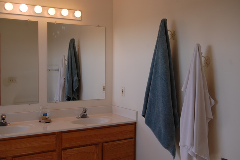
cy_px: 80
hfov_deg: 49.6
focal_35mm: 39
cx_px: 120
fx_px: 260
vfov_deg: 34.2
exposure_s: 1/125
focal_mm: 26
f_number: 5.6
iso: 220
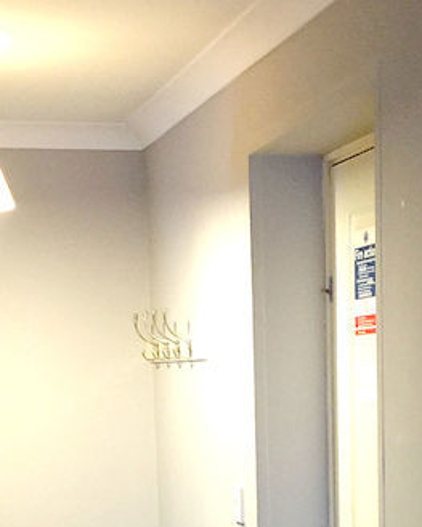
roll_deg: +1.5
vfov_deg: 20.2
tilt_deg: -8.3
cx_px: 229
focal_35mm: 86
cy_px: 698
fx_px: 1343
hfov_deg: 17.9
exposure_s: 1/10
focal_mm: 4.15
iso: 125
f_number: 2.2
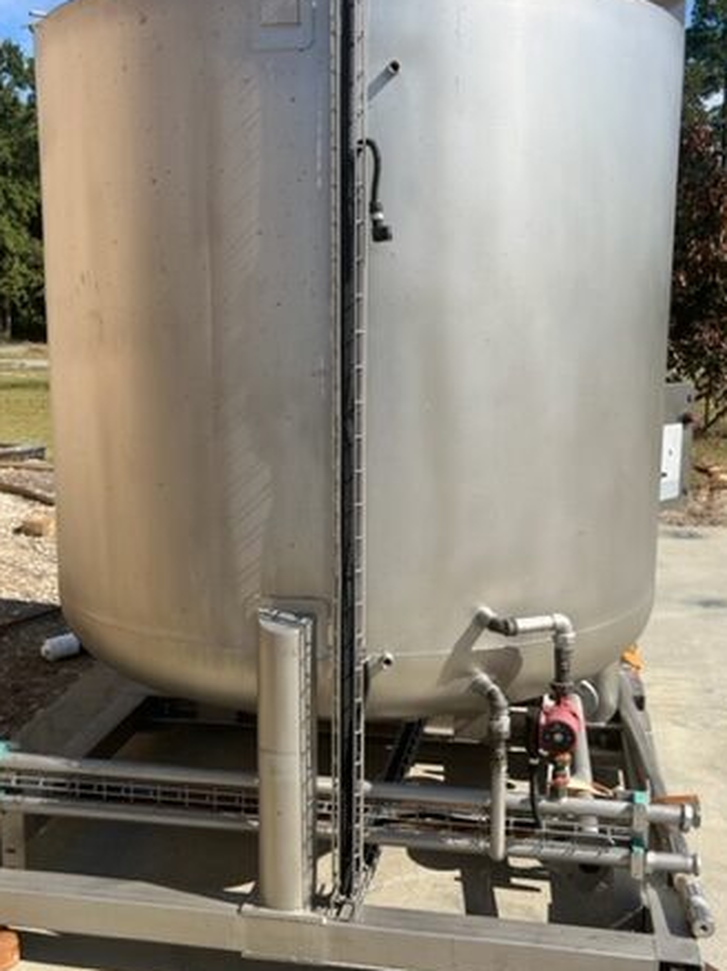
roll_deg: +0.5
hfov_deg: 37.7
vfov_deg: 49.0
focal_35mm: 38
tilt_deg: -9.9
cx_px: 366
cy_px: 483
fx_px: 1065
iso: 50
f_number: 1.6
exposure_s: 1/4149
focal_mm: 5.1
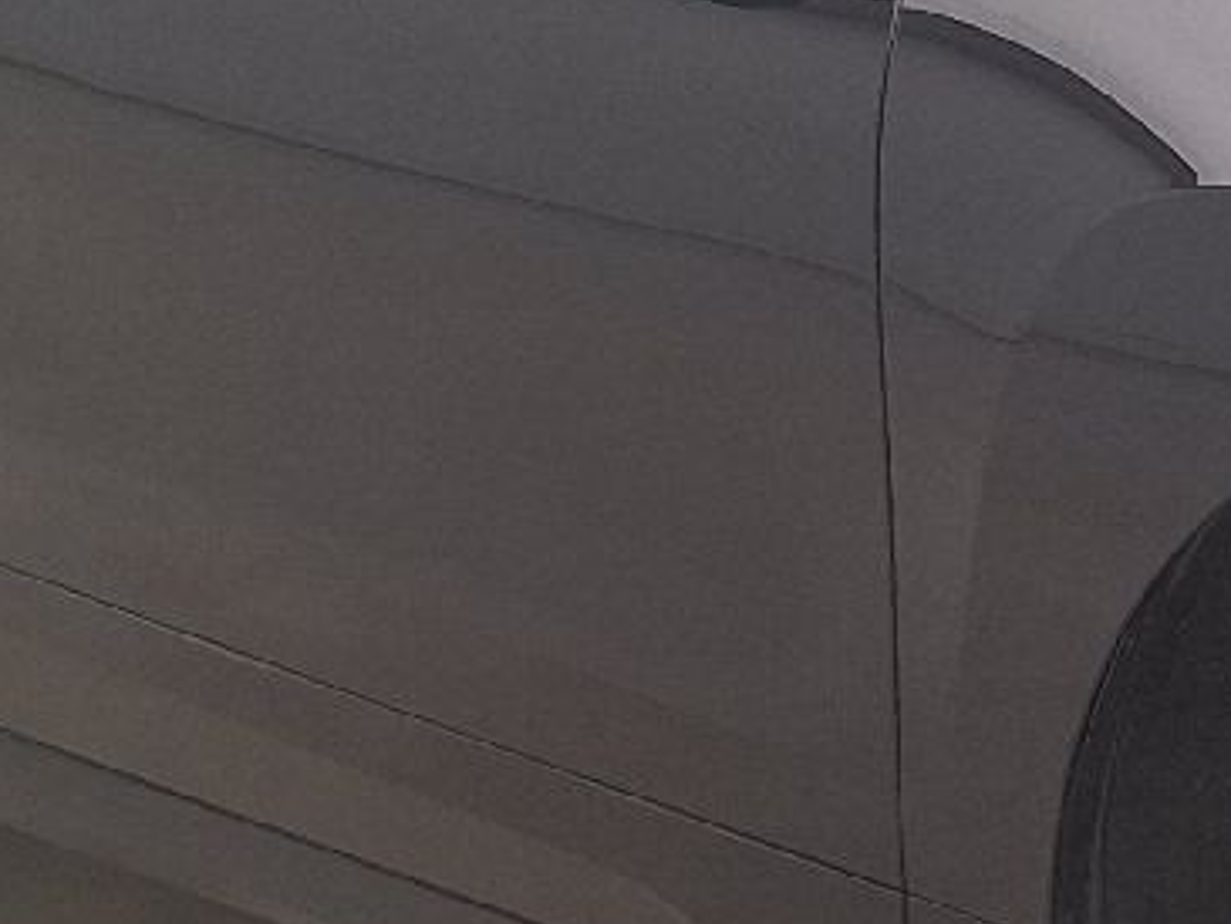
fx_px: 4304
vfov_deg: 12.2
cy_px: 256
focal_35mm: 121
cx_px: 1602
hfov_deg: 15.5
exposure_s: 1/100
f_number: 1.8
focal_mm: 5.54
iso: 50
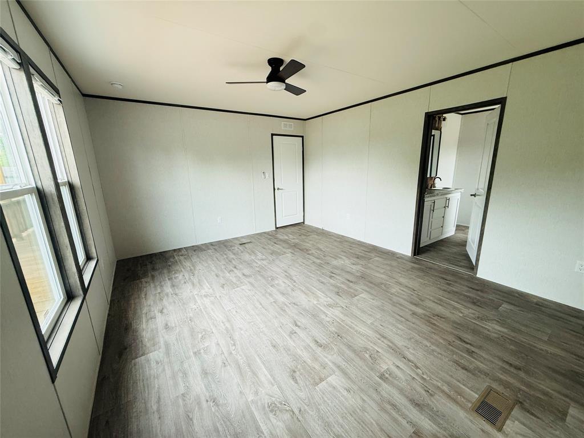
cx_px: 292
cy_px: 219
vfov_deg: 85.7
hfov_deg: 102.1
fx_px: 236
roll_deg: +1.1
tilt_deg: -10.9
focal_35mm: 14
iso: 125
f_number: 2.2
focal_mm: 2.22
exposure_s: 1/99
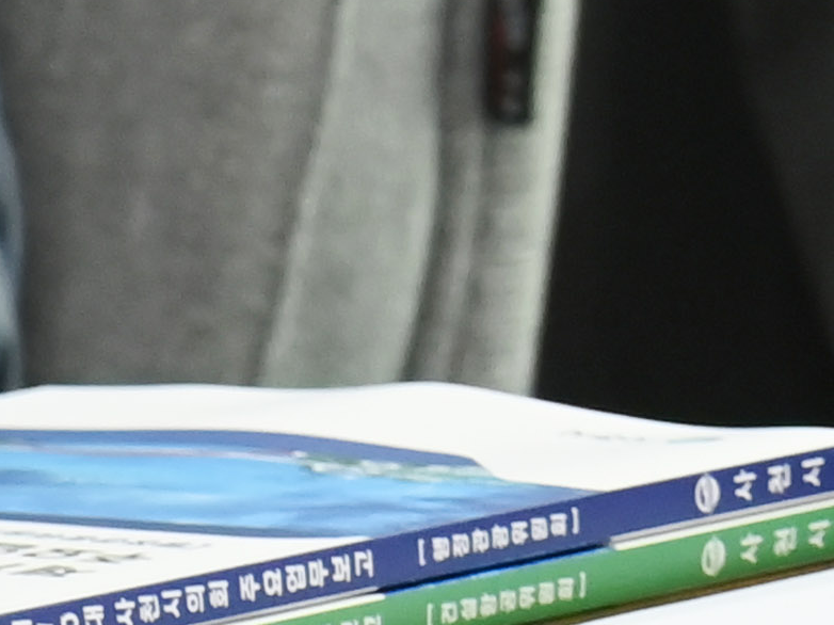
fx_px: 19798
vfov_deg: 1.8
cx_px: 2378
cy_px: -638
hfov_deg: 2.4
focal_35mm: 822
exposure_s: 1/250
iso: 2500
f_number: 6.3
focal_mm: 120
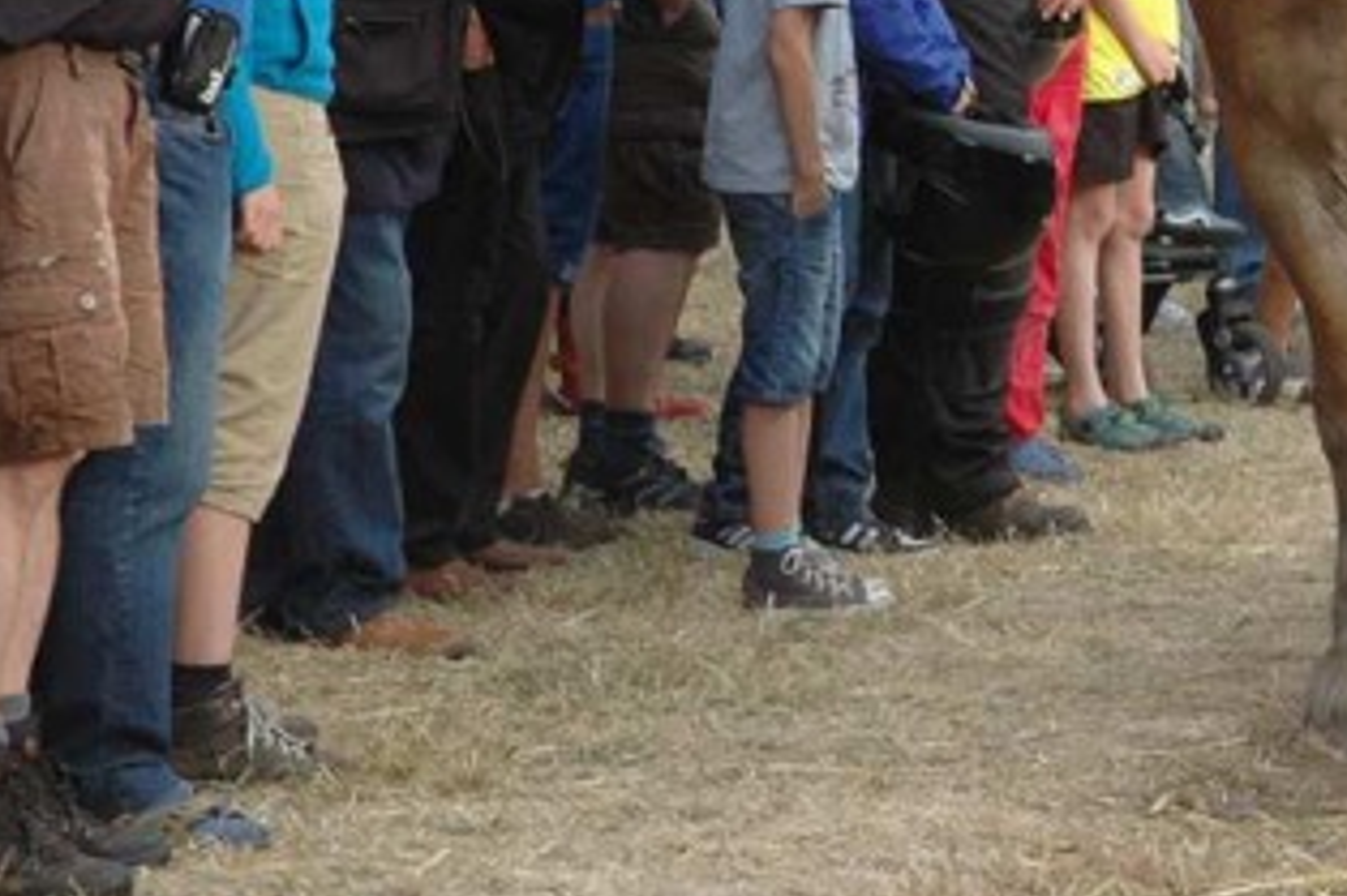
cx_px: 1463
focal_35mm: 210
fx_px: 7863
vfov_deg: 6.5
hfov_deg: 9.7
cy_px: 51
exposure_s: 1/125
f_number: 5.6
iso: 400
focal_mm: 55
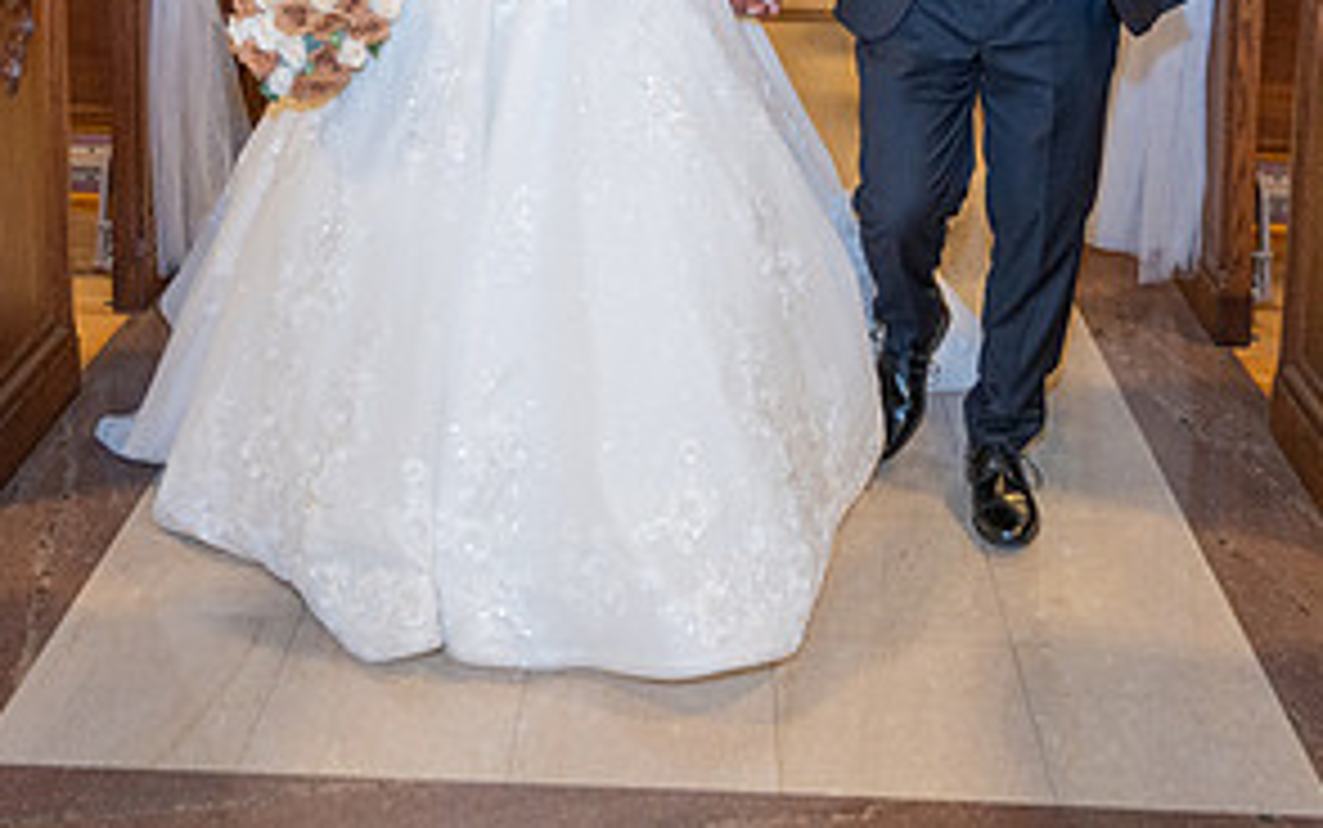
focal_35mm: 54
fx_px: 1948
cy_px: -169
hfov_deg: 37.5
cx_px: 633
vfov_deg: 22.2
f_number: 2.8
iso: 800
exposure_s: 1/125
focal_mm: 23
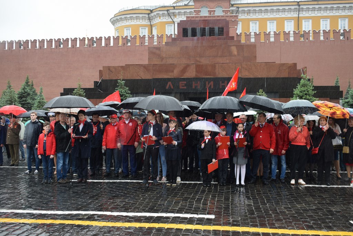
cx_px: 176
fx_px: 368
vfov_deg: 35.5
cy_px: 118
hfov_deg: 51.3
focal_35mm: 38
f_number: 5.6
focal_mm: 25
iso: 160
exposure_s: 1/125
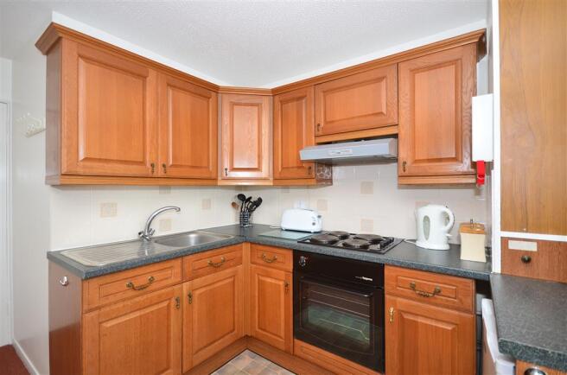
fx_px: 259
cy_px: 188
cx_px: 284
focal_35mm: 16
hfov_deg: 95.1
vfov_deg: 71.8
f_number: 5
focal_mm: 11
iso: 200
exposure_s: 1/60
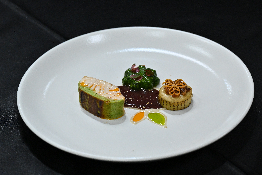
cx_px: 131
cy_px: 88
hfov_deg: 16.4
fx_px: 910
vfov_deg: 11.0
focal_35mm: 125
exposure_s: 1/400
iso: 4000
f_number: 6.3
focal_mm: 125
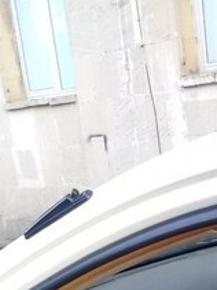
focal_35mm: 73
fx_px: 611
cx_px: 213
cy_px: 334
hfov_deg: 19.6
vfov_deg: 24.5
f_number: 2.2
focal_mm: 3.3
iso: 100
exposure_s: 1/100
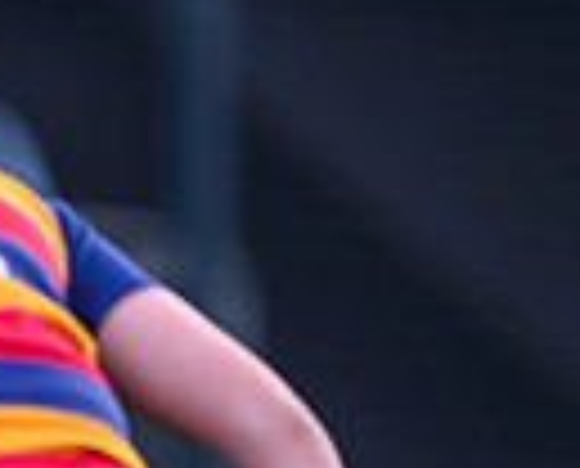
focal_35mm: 2050
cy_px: 677
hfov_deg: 0.9
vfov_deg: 0.8
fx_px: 35297
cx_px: -833
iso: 500
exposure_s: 1/2000
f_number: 2.8
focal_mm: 400
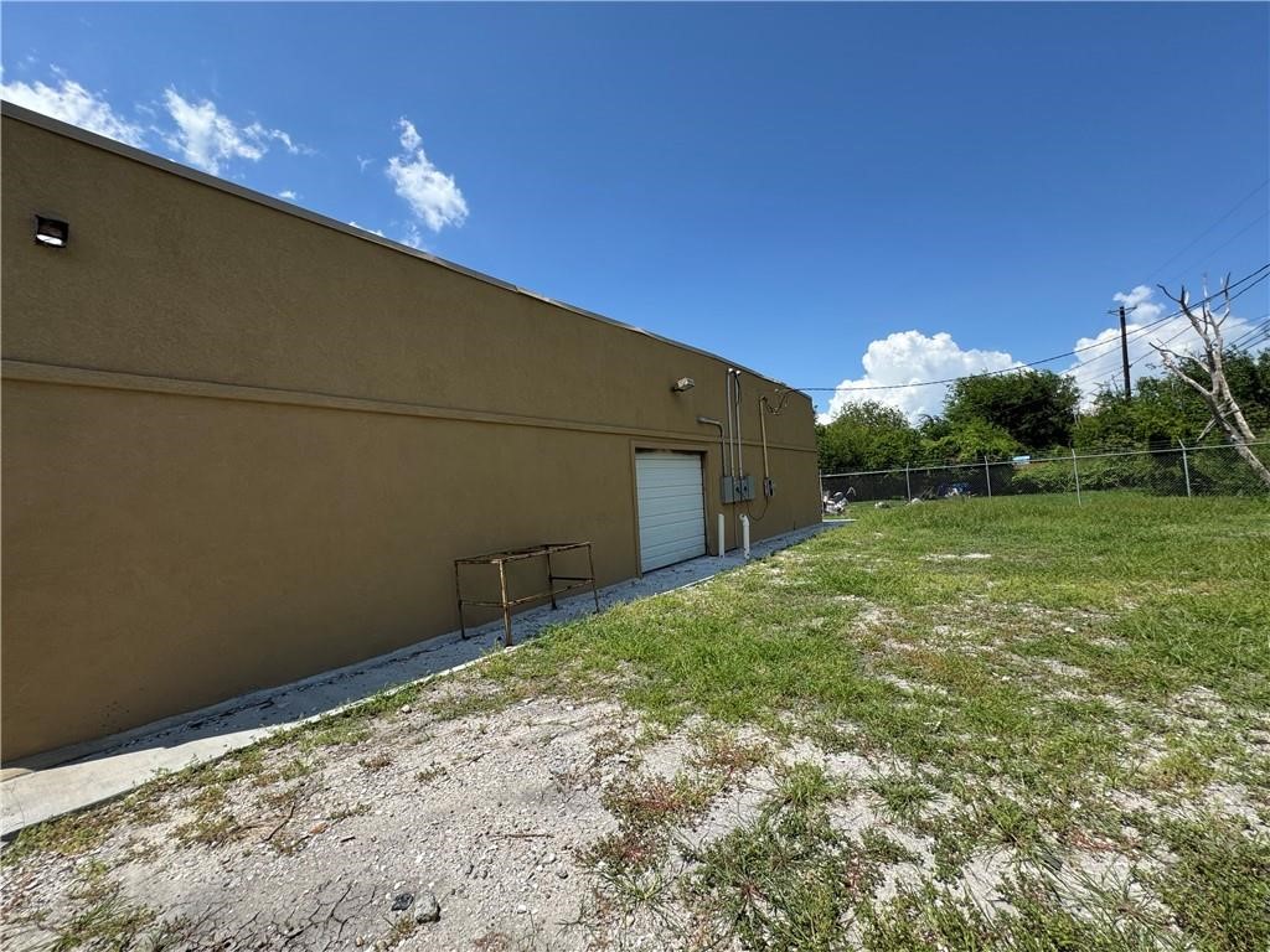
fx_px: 514
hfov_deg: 102.1
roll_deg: +4.1
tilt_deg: +1.8
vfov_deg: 85.7
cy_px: 476
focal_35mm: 14
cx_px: 635
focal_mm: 2.22
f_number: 2.2
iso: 40
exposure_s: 1/1567
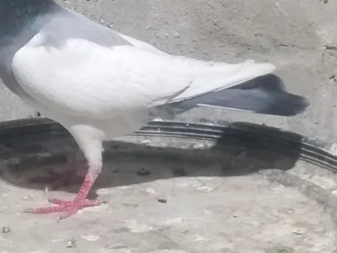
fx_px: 1314
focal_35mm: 135
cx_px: 39
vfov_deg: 10.9
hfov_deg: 14.5
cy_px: 29
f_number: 1.8
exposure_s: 1/25
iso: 500
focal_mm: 5.3
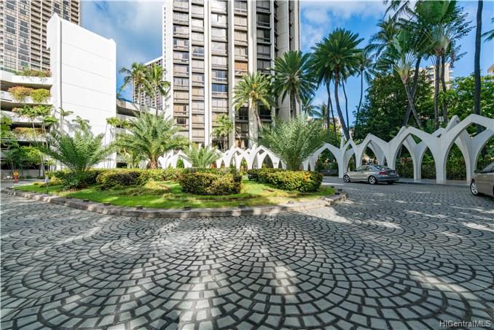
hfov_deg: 96.7
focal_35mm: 16
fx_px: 220
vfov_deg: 73.7
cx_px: 247
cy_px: 165
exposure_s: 1/400
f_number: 9
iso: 320
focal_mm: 16
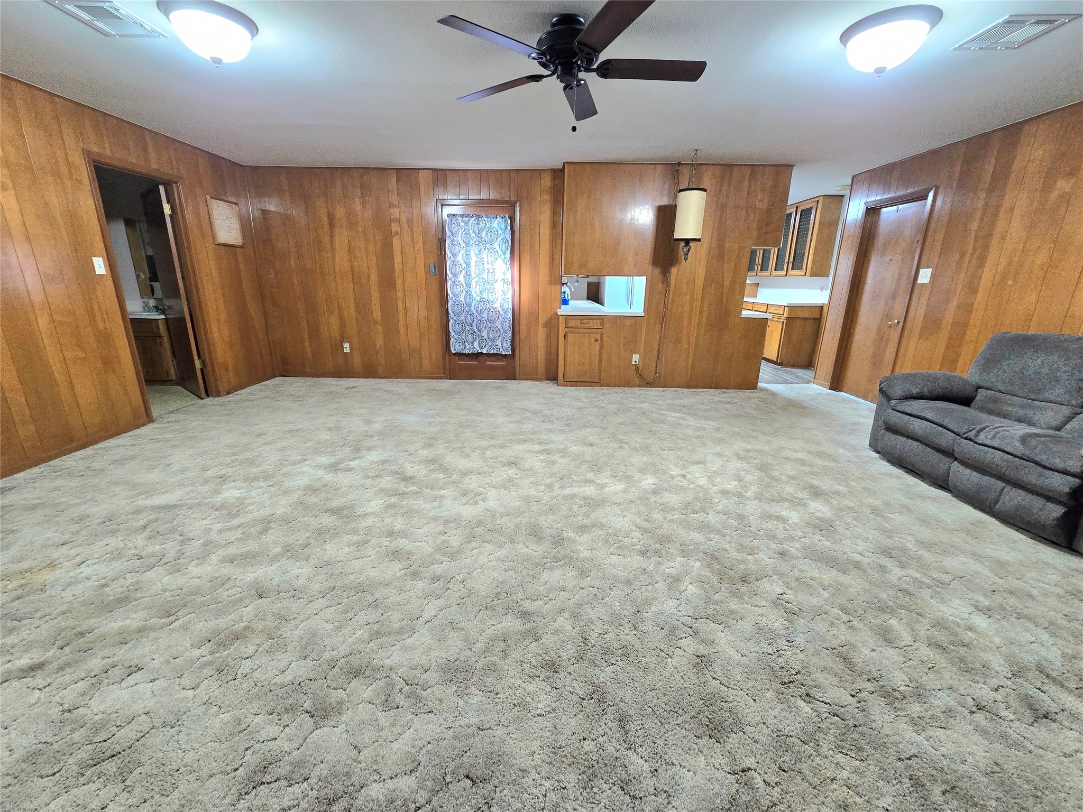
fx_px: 407
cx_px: 542
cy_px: 406
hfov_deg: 106.2
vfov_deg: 89.9
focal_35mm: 13
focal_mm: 2.2
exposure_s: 1/60.2
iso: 400
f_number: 2.2
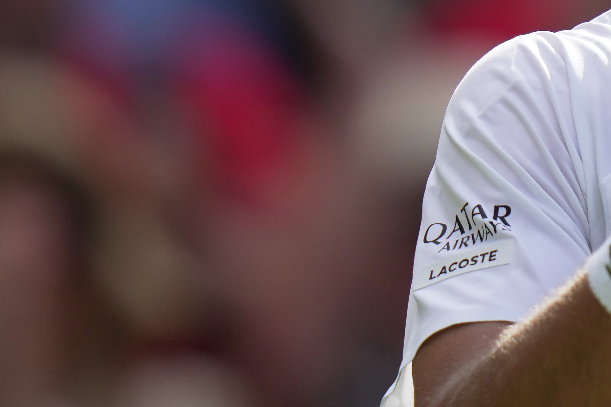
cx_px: 771
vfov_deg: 0.7
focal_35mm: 1840
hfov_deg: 1.1
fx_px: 31229
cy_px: 102
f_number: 2.8
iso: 250
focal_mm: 400
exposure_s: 1/2500
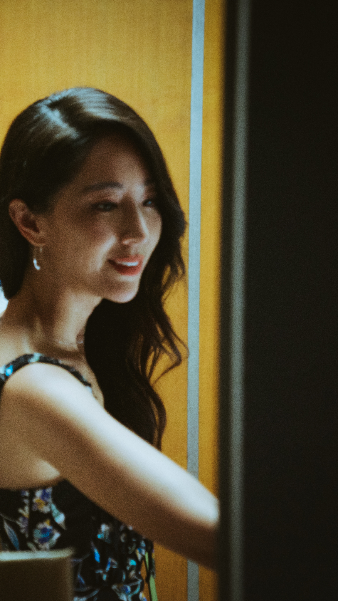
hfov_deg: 10.7
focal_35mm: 111
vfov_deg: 19.3
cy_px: 303
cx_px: -67
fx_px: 1769
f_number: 2.8
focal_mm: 70
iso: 2000
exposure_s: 1/125
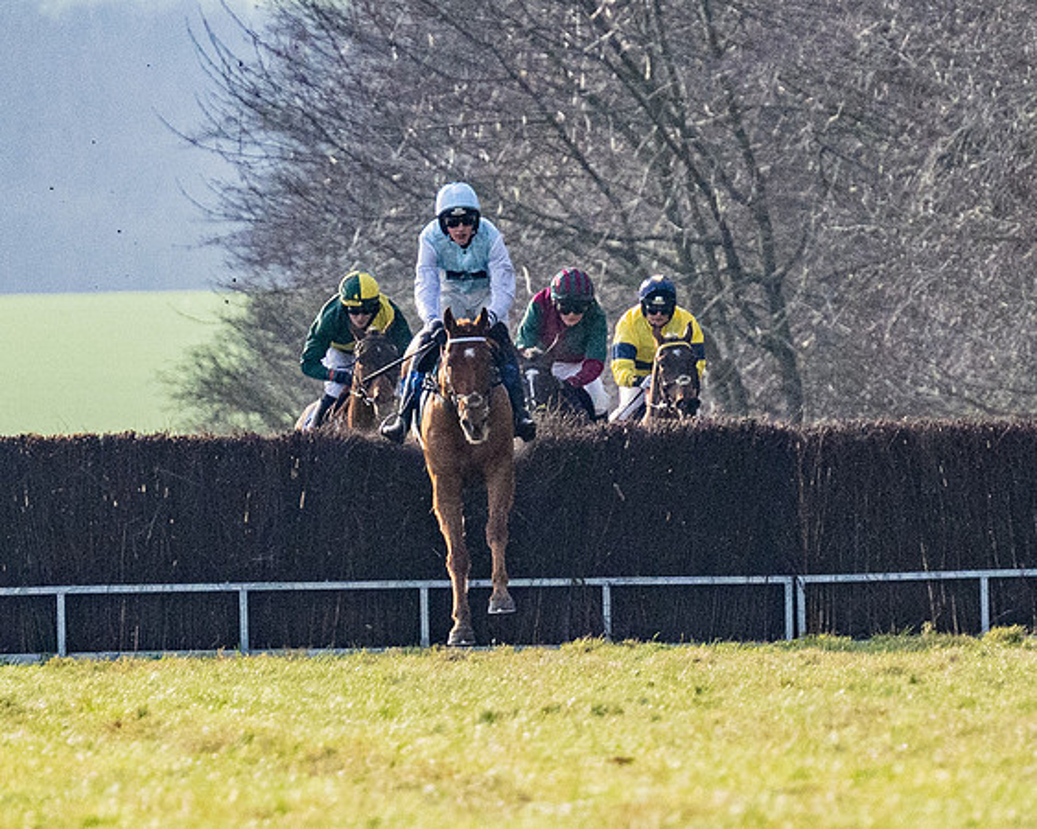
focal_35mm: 1023
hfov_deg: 1.9
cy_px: 383
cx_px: 822
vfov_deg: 1.5
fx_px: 31376
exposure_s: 1/6400
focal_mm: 230
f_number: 4
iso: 800
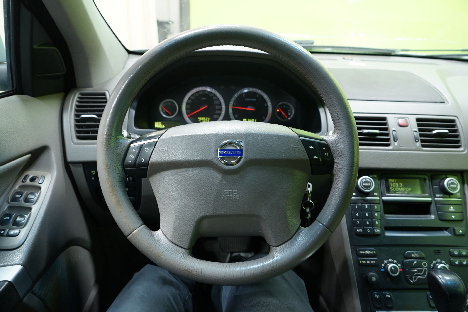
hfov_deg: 73.7
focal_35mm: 24
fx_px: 312
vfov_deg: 53.1
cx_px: 234
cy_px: 156
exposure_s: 1/20
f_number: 4.5
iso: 800
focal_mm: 24
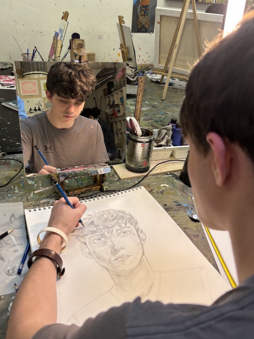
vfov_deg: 63.4
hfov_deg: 49.7
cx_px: 119
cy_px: 158
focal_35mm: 28
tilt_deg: -28.1
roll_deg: -3.9
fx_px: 274
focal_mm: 5.96
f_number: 1.6
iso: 125
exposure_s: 1/76
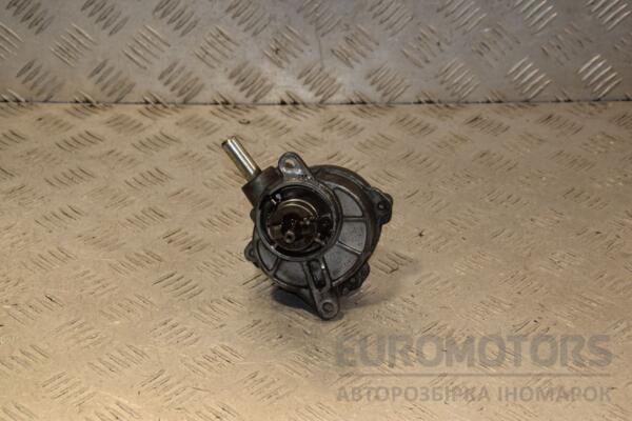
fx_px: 1527
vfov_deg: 15.7
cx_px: 316
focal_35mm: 87
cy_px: 210
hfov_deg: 23.4
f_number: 8
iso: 800
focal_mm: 58
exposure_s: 1/200
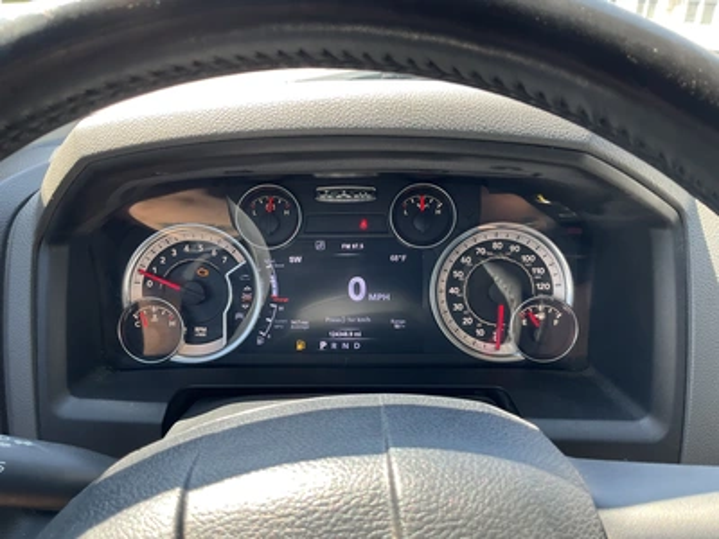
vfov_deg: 48.2
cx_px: 360
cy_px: 270
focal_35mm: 29
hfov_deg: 61.7
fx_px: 602
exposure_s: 1/122
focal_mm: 3
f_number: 1.8
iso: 40
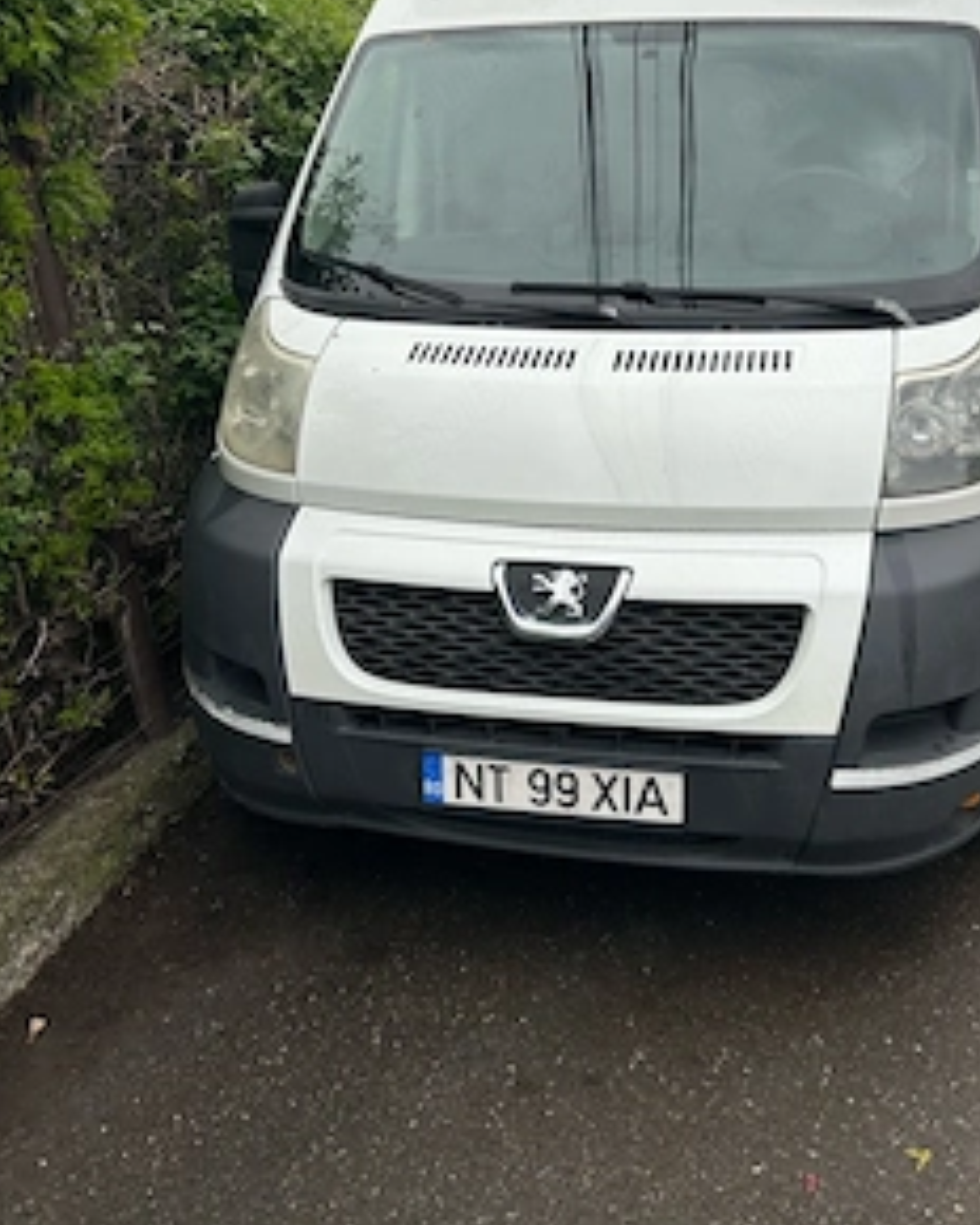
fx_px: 1269
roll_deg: -2.5
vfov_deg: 50.7
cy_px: 414
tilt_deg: -9.5
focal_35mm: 35
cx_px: 617
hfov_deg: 41.9
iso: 50
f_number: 1.5
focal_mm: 5.7
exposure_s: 1/808
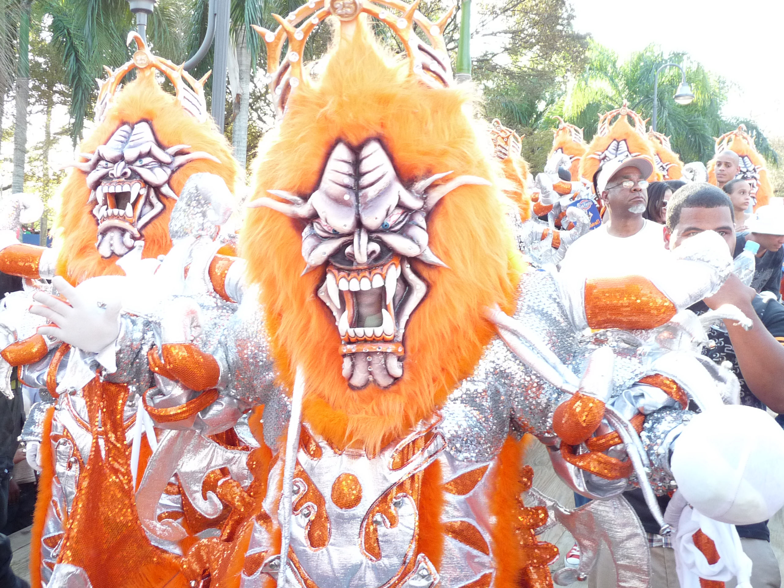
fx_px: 906
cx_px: 392
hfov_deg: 46.8
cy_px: 294
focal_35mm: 40
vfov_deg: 36.0
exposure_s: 1/100
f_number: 2.8
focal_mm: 4.9
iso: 200
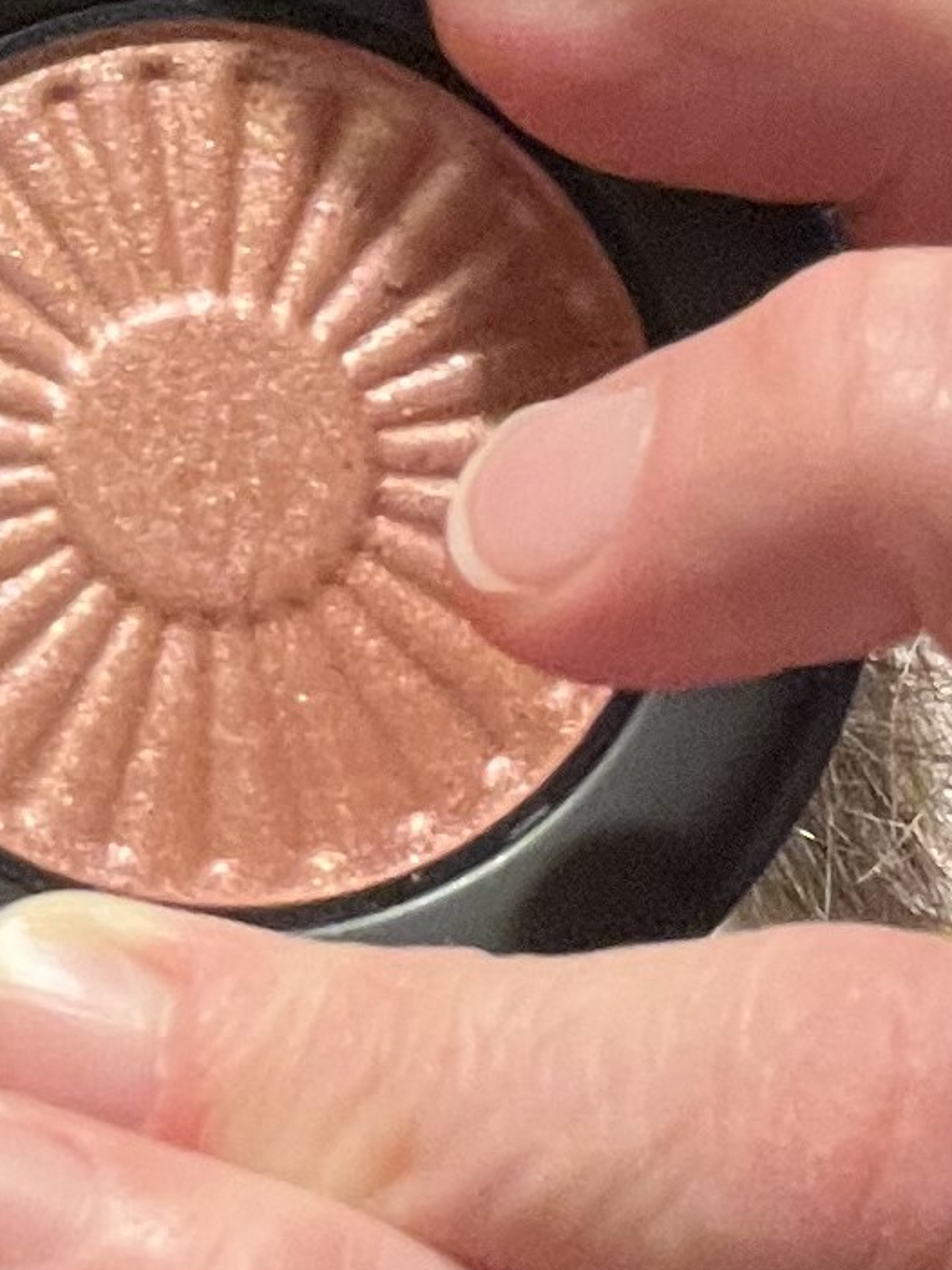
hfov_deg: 10.6
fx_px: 4843
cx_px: -740
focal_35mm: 132
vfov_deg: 14.9
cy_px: 327
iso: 400
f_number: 2.2
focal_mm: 2.71
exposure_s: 1/30
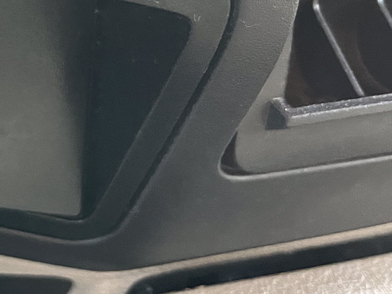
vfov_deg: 17.9
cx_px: -154
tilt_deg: -19.2
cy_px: -16
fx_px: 906
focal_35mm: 80
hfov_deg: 21.4
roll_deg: -0.6
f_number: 1.6
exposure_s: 1/60
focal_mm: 5.1
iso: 400
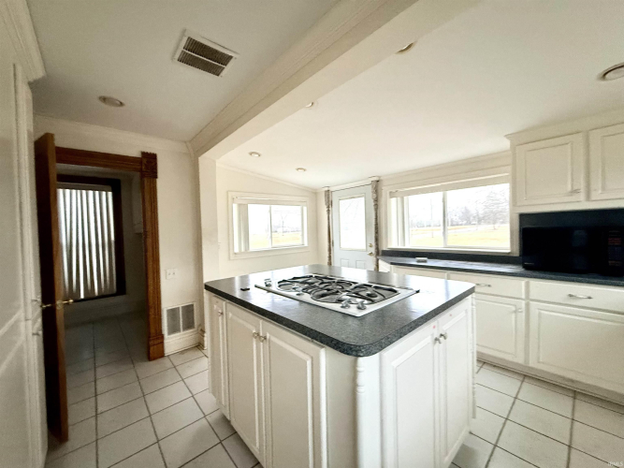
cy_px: 234
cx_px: 312
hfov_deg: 102.1
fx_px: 252
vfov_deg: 85.7
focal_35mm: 14
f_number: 2.2
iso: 500
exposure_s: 1/48
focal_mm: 2.22
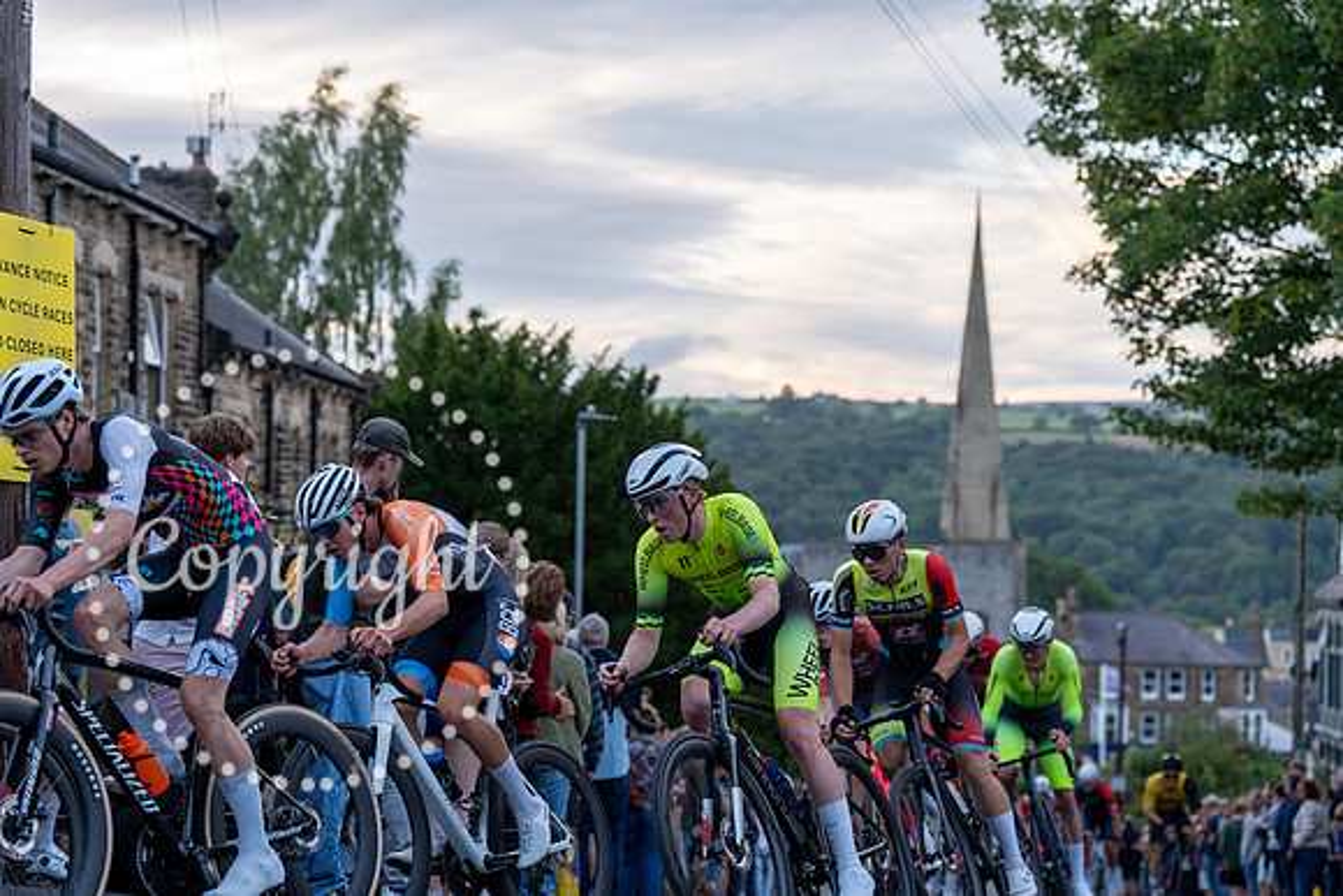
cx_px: 672
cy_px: 448
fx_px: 2948
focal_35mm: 79
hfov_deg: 25.7
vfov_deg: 17.3
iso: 1000
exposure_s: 1/800
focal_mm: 79
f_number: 3.5
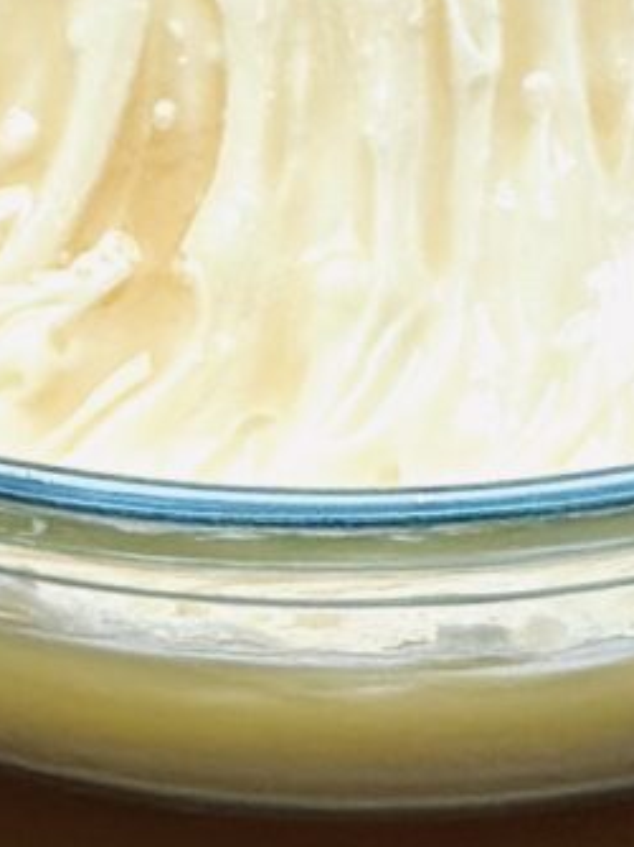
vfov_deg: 5.2
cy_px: -1362
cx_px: 601
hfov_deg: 4.0
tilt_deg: -58.7
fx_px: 8998
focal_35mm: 368
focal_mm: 6.86
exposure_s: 1/216
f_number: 1.78
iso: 80
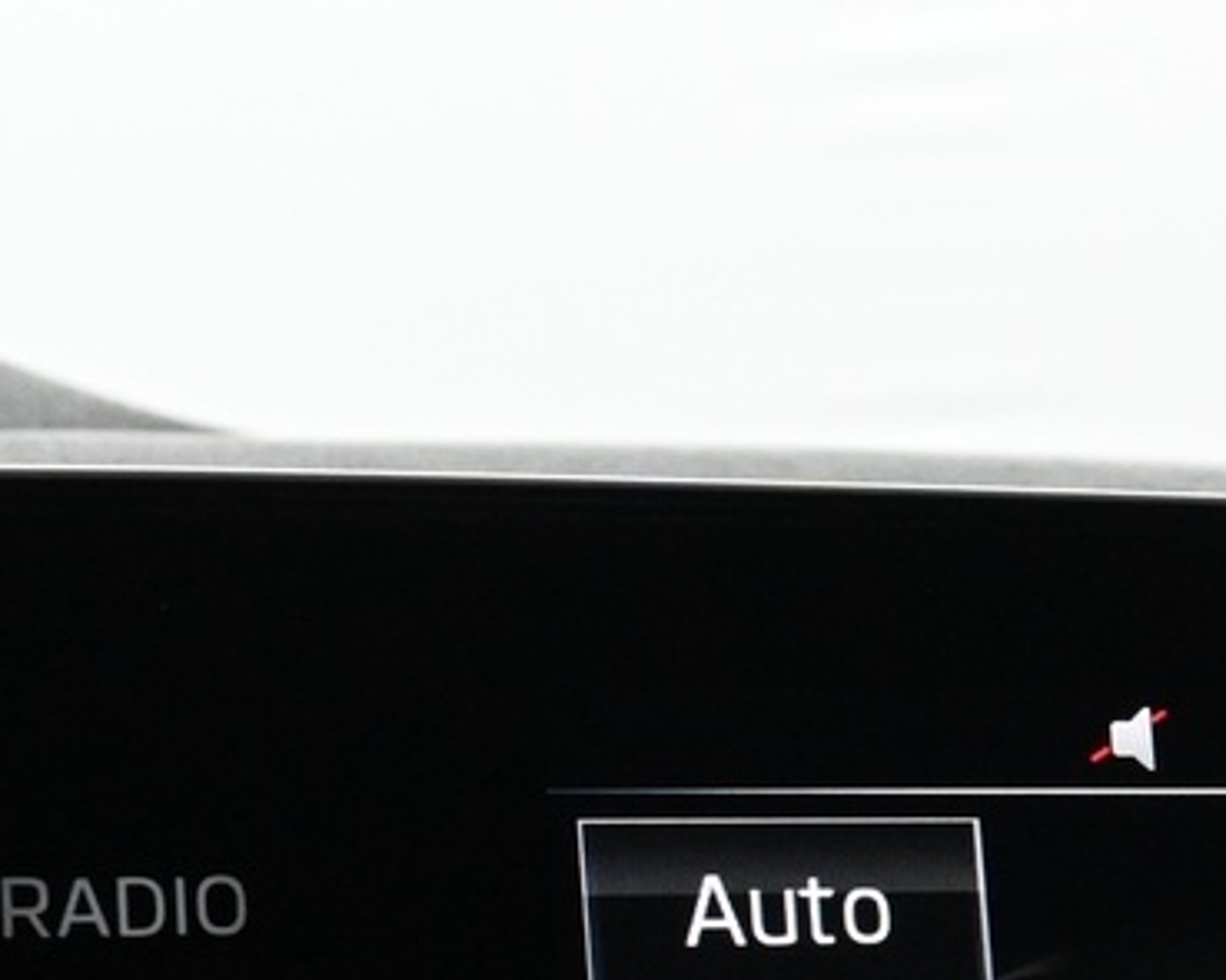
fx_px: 3591
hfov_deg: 17.7
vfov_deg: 15.0
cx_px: 1728
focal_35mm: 99
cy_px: 1213
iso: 4000
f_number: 5.6
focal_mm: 16
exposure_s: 1/125
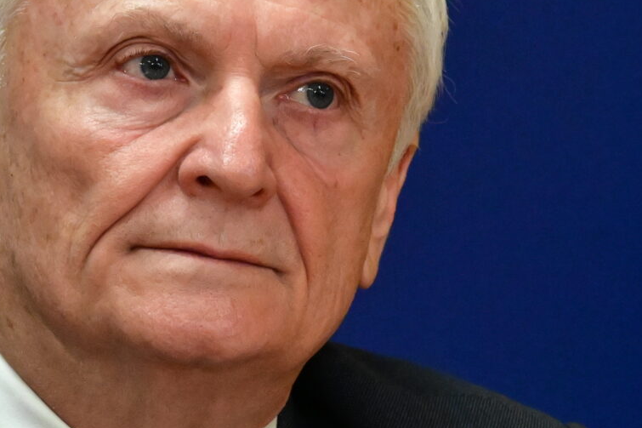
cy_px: 99
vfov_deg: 1.7
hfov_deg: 2.5
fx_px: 14512
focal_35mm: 814
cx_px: 272
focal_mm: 200
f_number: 6.3
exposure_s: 1/250
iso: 8000
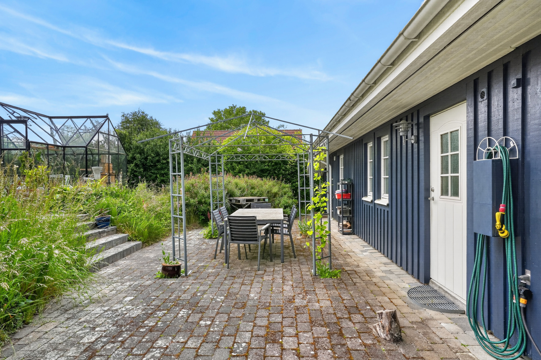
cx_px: 270
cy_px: 180
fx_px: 331
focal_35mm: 22
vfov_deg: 57.2
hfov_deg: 78.6
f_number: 8
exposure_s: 1/100
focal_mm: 22
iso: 400
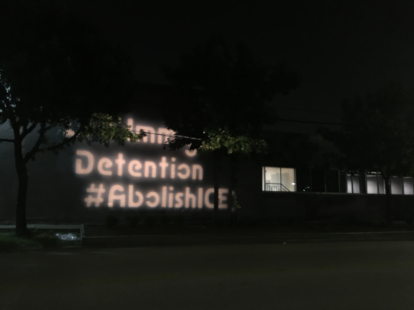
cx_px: 207
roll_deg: -1.3
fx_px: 347
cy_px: 155
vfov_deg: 48.2
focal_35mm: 29
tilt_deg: +8.6
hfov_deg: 61.7
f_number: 2.2
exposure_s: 1/4
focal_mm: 4.15
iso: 80
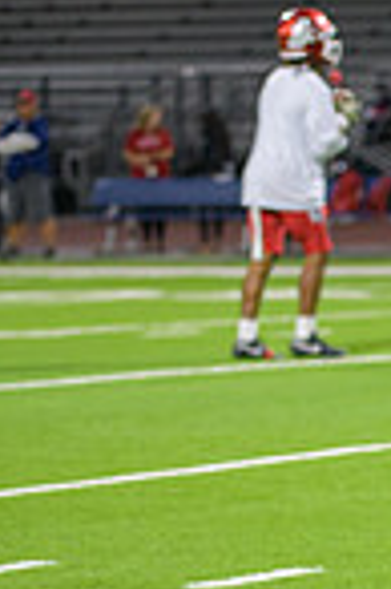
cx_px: 589
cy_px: 375
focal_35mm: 370
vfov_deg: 5.6
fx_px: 6042
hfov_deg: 3.7
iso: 1250
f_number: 2.8
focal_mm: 120
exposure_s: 1/250
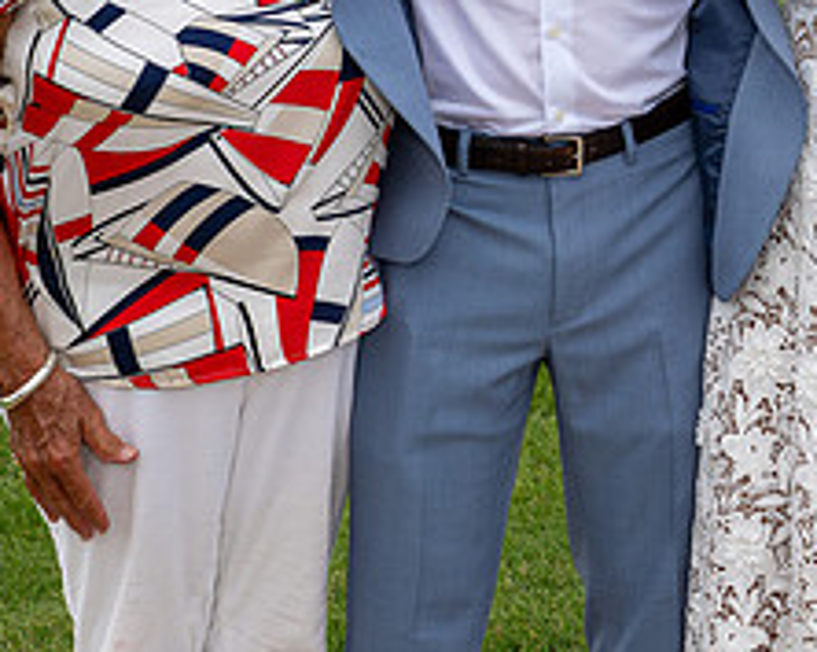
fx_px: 2753
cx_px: 871
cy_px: -41
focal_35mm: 114
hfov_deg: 16.4
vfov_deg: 13.3
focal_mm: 37
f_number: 8
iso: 110
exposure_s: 1/250
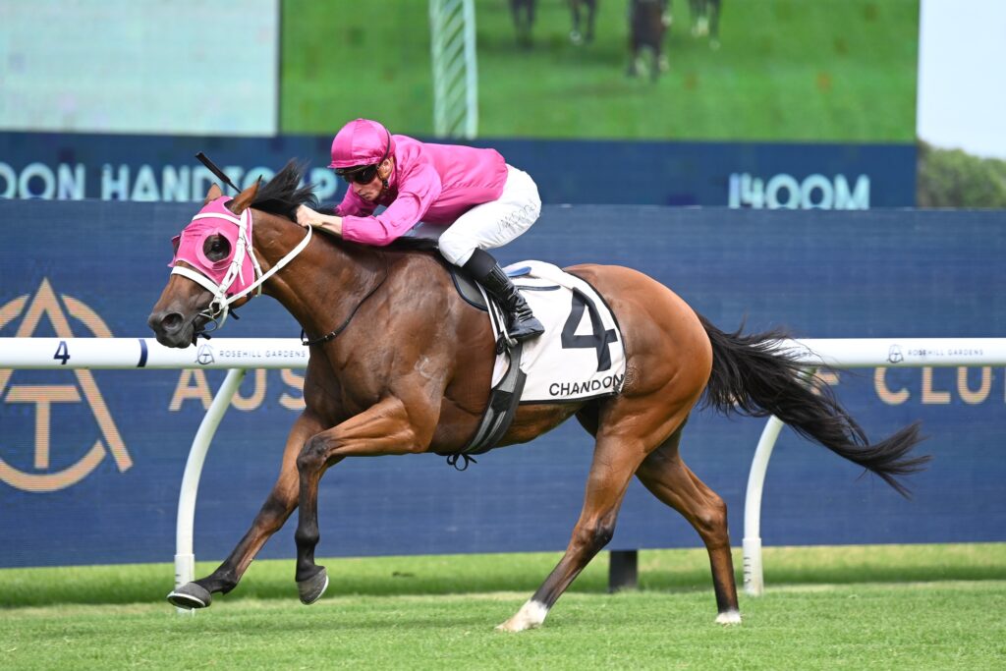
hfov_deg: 7.4
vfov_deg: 4.9
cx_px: 503
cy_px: 336
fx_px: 7825
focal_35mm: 280
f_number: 5.6
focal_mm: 280
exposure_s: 1/1600
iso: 900
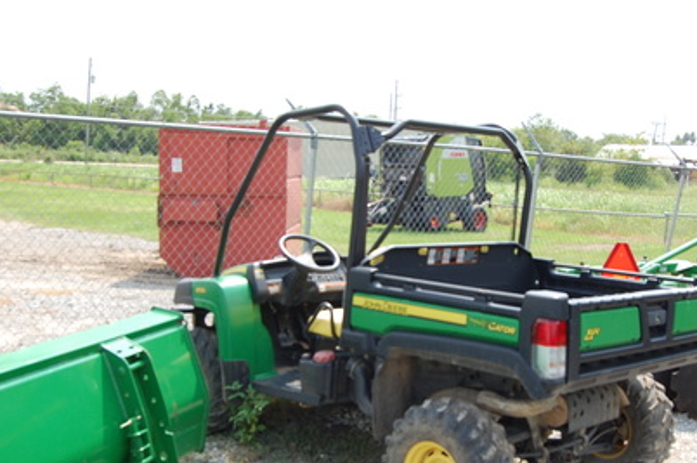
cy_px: 306
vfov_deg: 28.6
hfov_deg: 42.1
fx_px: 903
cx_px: 406
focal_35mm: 47
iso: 200
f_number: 7.1
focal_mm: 23
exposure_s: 1/200
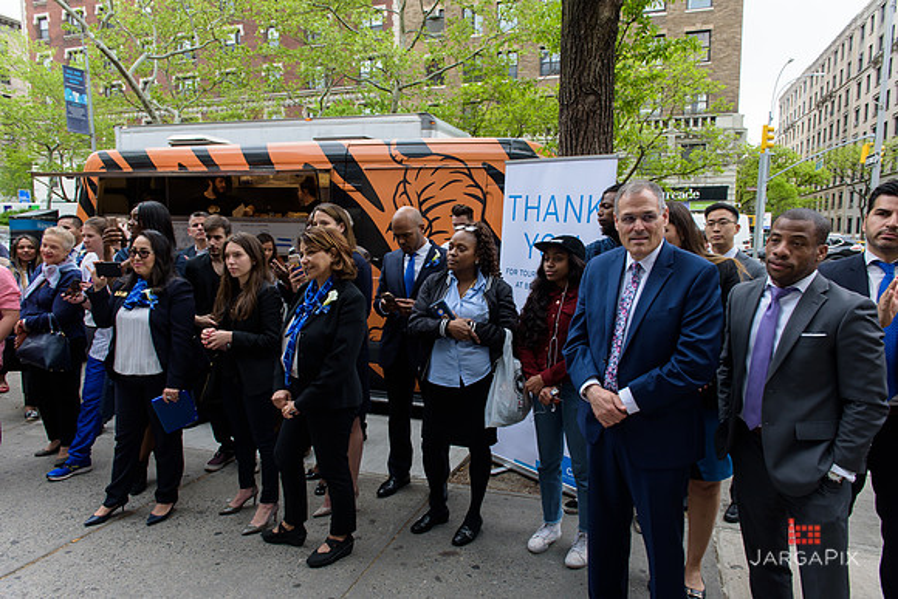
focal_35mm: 24
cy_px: 300
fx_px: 599
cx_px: 449
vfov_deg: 53.2
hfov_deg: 73.7
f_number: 5
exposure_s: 1/250
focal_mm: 24
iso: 200
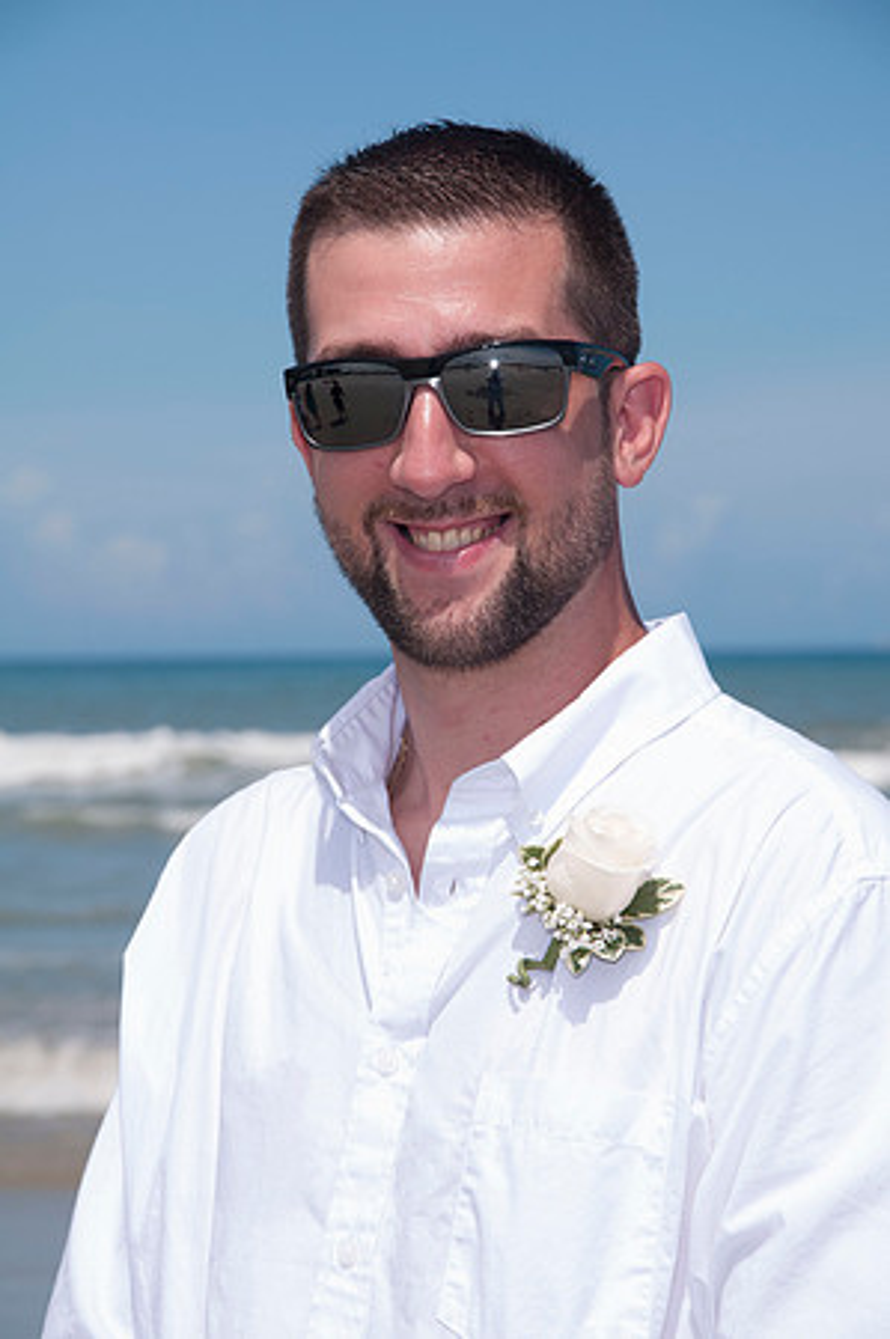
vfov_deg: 13.1
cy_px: 670
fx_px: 5854
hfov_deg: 8.7
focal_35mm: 158
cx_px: 445
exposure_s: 1/250
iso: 100
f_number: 11
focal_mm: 105
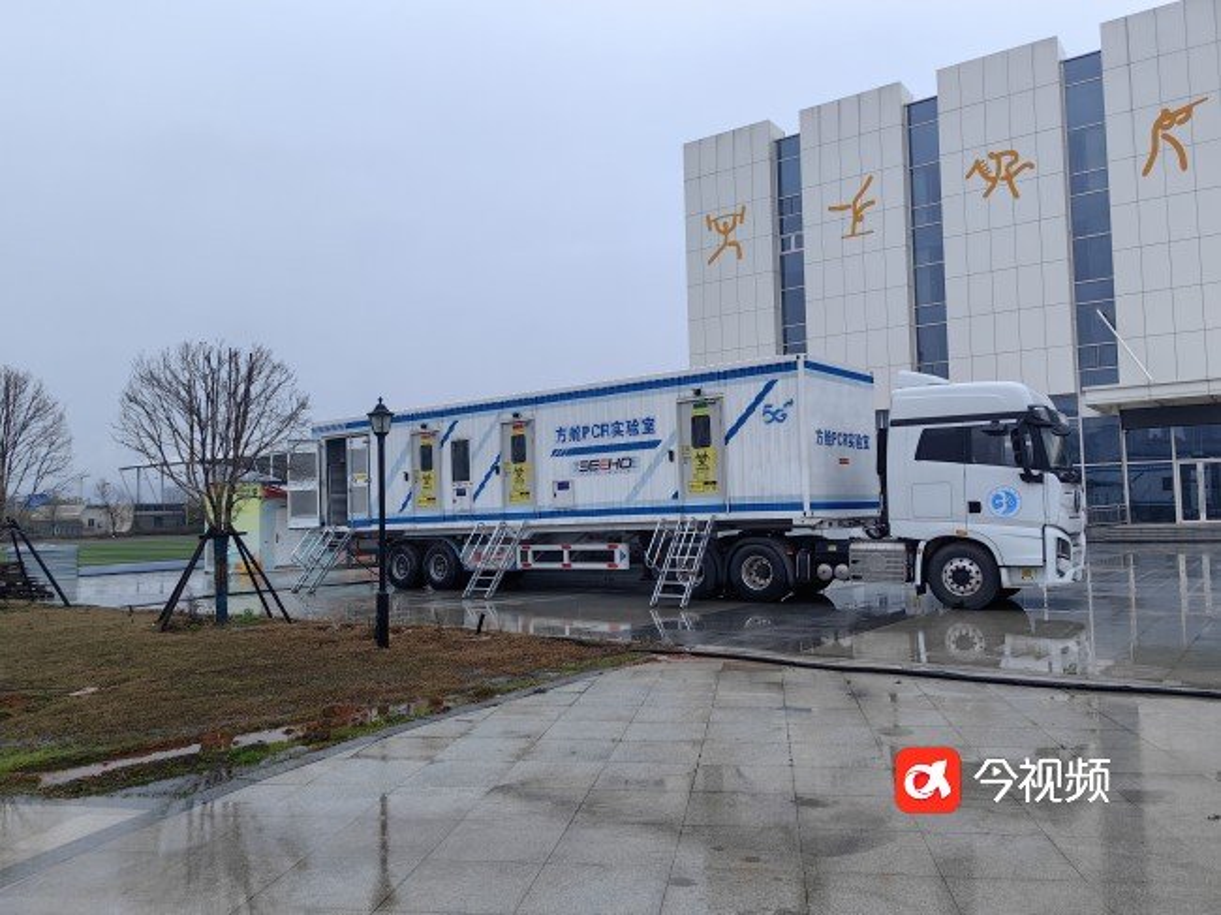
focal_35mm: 27
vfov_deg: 51.3
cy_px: 458
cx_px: 610
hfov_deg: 65.3
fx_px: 952
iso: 50
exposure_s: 1/631
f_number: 2
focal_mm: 5.75
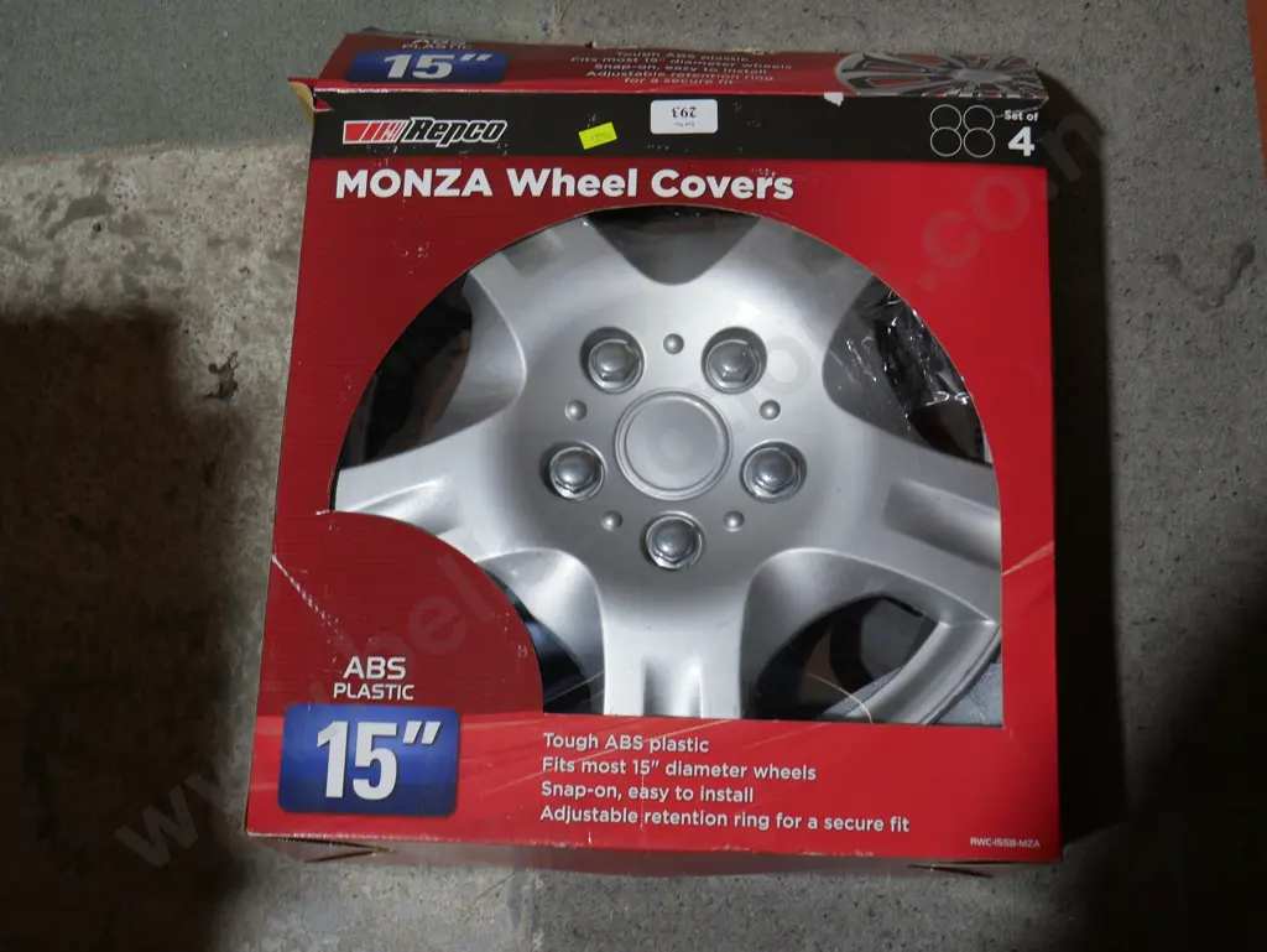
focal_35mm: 52
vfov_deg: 28.1
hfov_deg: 36.8
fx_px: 1904
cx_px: 634
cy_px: 476
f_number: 5.3
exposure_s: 1/60
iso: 320
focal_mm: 26
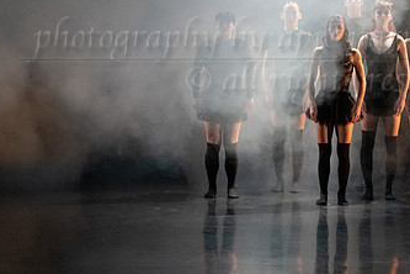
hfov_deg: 12.6
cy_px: 1
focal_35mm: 162
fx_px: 1845
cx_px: 344
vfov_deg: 8.4
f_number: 3.2
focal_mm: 75
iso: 4000
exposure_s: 1/125
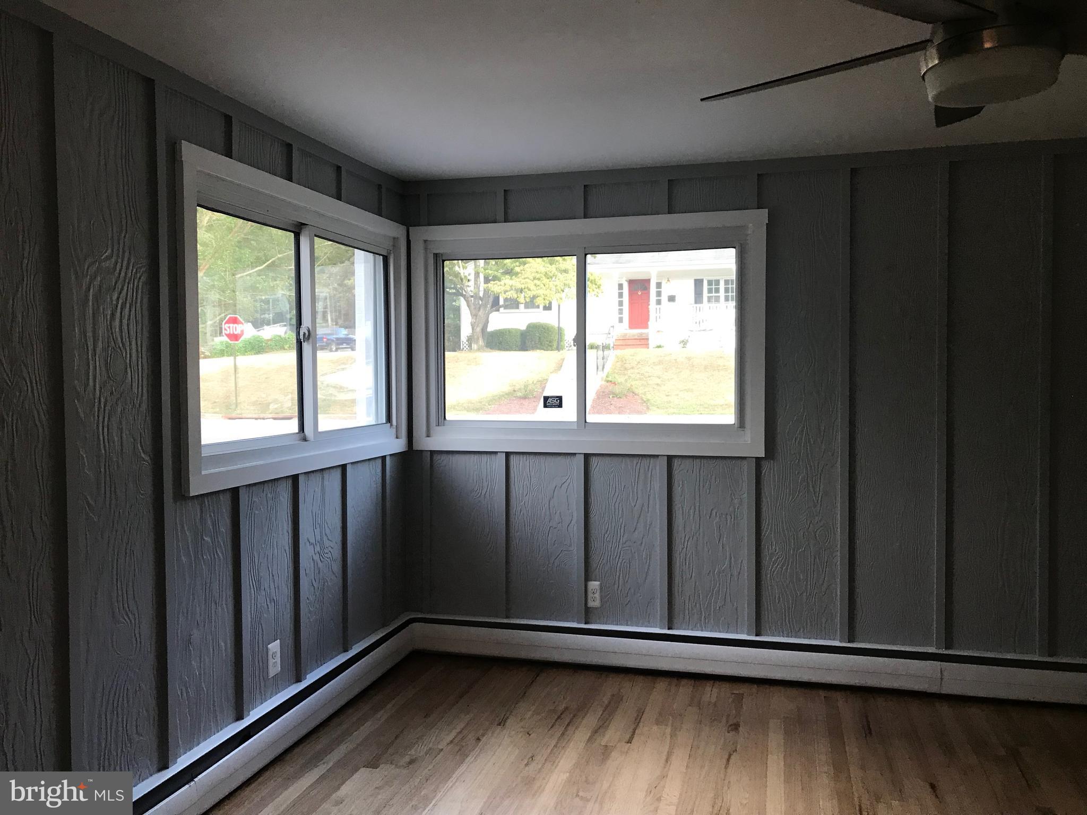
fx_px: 879
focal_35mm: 28
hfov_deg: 63.4
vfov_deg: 49.7
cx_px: 544
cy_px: 408
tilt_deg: -2.3
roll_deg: +0.6
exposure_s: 1/30
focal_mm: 3.99
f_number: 1.8
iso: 32
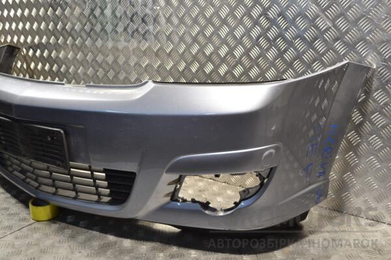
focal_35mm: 39
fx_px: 424
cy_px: 130
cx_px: 196
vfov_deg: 34.2
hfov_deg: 49.6
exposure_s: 1/80
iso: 400
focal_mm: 26
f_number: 4.5
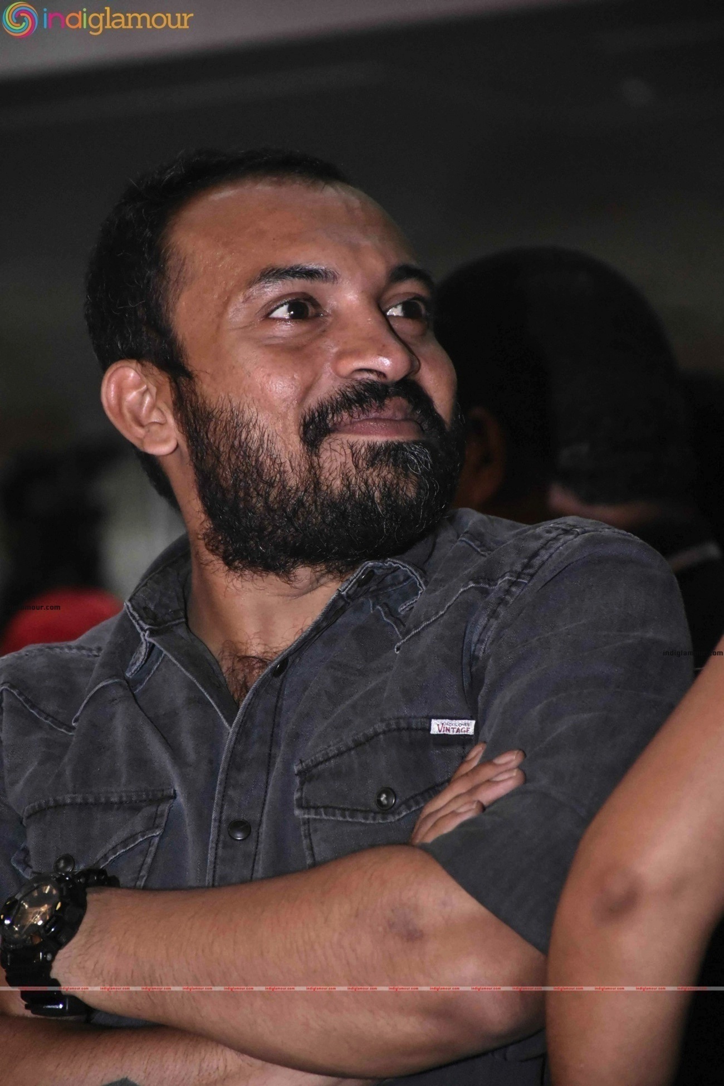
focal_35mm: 210
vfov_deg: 9.8
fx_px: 6335
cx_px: 362
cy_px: 543
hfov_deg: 6.5
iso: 8000
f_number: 5.6
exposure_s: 1/80
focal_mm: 140
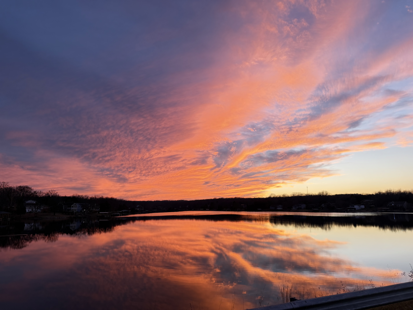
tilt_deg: +9.9
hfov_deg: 71.6
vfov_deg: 56.9
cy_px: 155
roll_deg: +1.1
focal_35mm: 24
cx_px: 206
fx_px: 286
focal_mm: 6.76
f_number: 1.78
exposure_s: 1/121
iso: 160
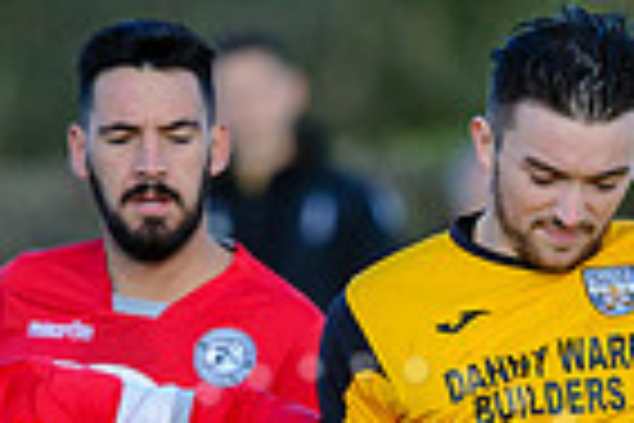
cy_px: 778
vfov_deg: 0.7
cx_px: 355
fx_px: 36276
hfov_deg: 1.0
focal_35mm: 2060
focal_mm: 500
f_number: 6.7
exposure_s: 1/2000
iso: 2200
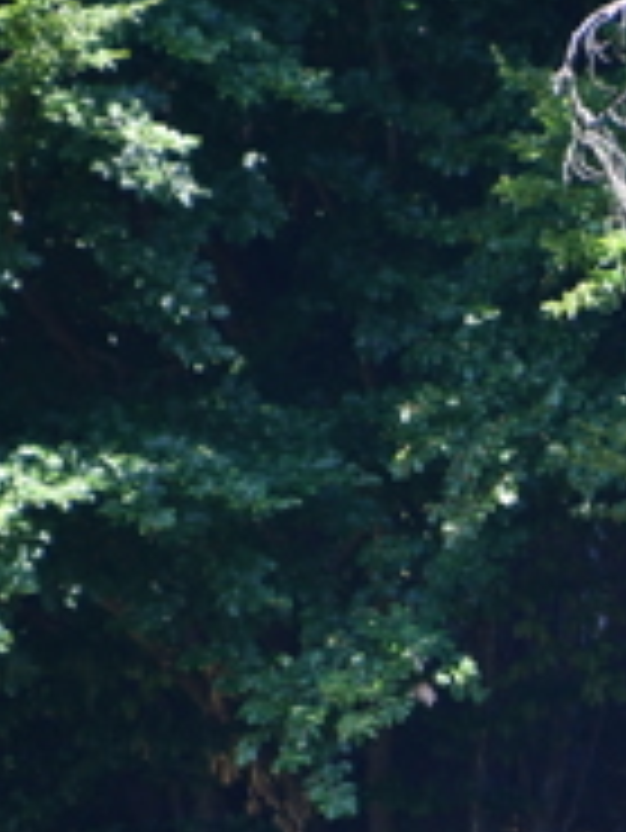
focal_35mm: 1308
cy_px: 794
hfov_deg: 1.1
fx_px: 31502
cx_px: 905
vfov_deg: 1.5
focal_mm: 300
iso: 720
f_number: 6.3
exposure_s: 1/500
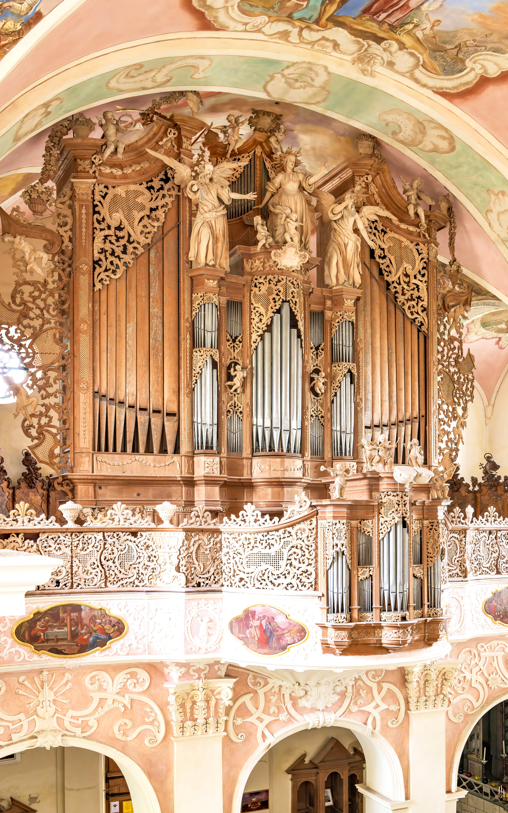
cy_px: 405
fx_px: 709
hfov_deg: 39.4
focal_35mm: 32
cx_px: 246
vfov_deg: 59.7
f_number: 9
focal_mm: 31
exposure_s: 1/15
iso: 1000
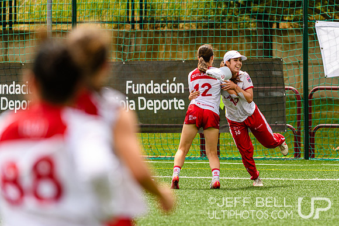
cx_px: 249
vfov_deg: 3.1
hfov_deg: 4.7
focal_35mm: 440
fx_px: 4147
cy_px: 100
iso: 125
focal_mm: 200
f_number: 3.2
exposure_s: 1/1250
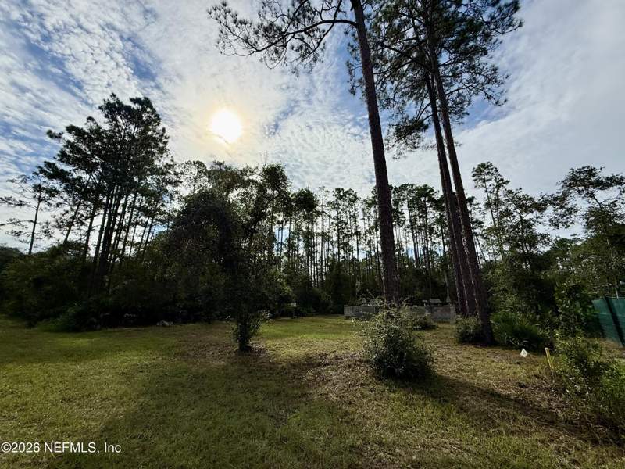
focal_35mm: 14
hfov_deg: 102.1
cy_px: 234
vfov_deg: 85.7
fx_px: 253
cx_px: 312
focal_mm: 2.22
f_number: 2.2
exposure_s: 1/5155
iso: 64
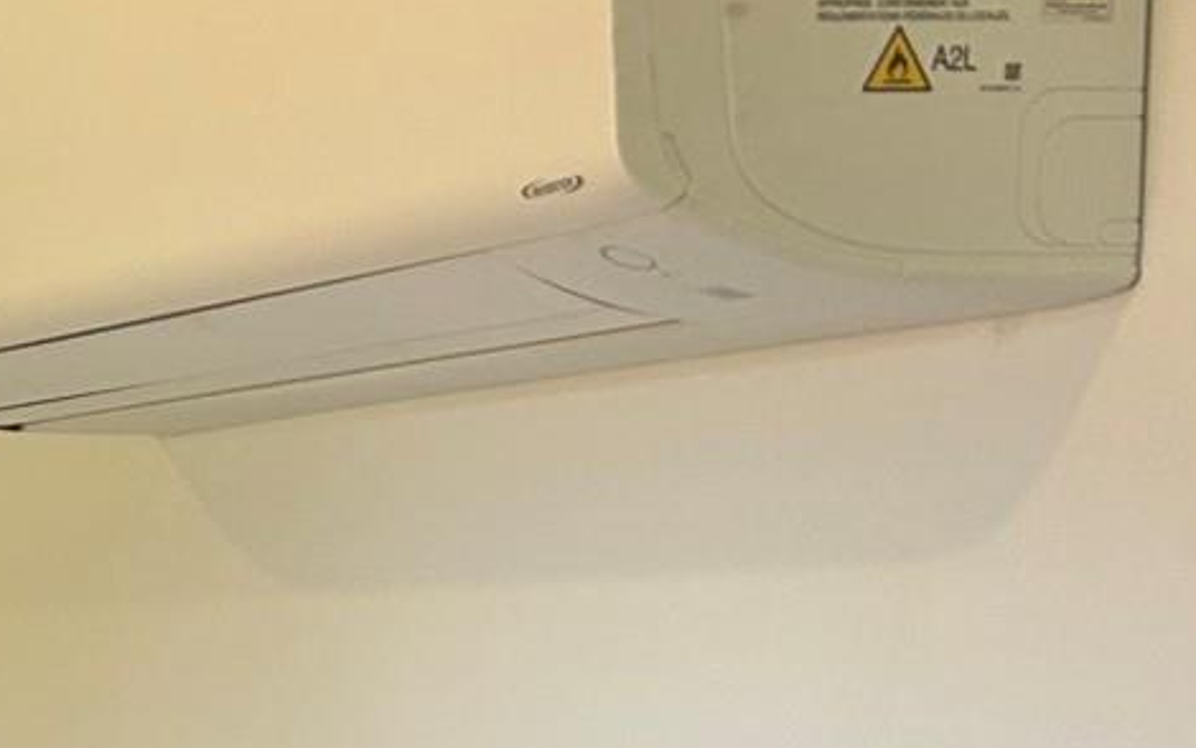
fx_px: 3912
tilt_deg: -4.8
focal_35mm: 120
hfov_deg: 14.3
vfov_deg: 10.6
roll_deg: +0.2
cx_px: -1255
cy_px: 1112
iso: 80
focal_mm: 5.7
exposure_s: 1/120
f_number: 1.5
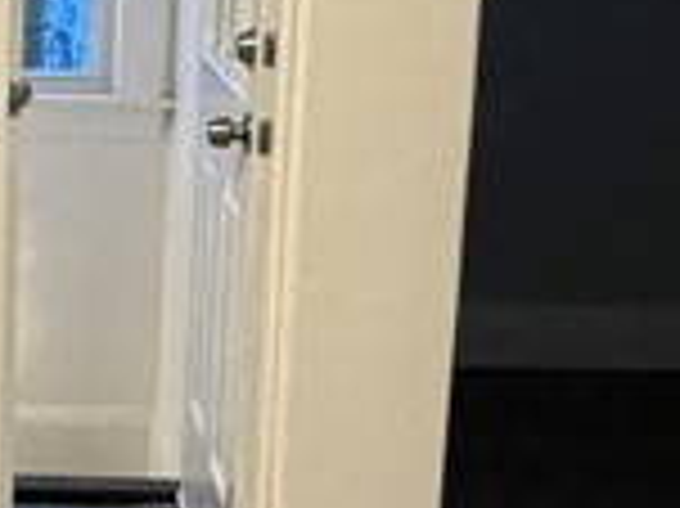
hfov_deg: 19.1
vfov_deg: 15.5
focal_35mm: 95
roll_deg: -0.2
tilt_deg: -9.9
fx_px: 1865
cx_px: -216
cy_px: 184
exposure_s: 1/60
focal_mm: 2.22
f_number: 2.2
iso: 400
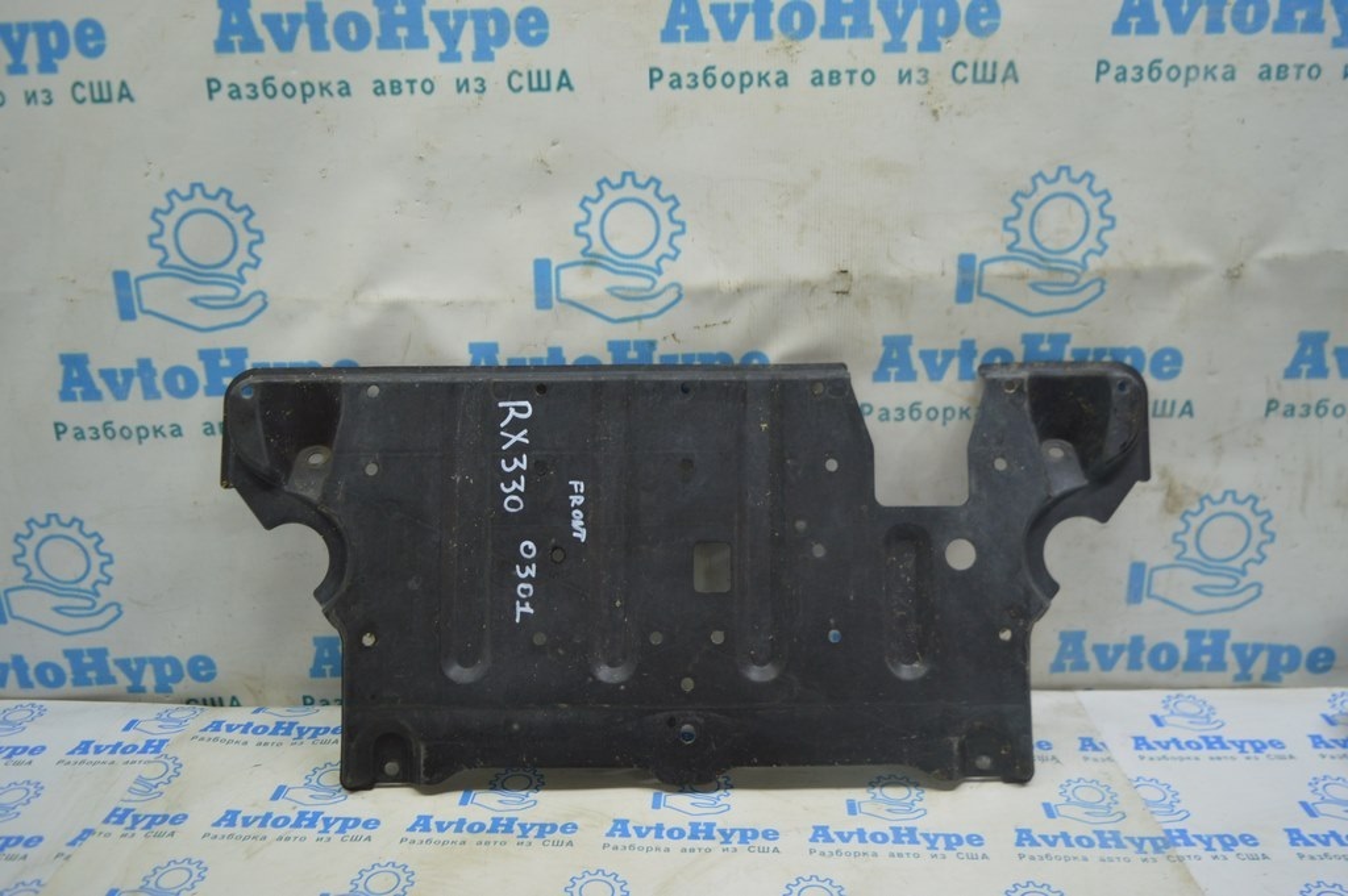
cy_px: 448
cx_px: 674
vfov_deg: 43.5
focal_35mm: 30
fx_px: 1122
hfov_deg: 62.0
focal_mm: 20
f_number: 3.5
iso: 400
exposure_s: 1/50
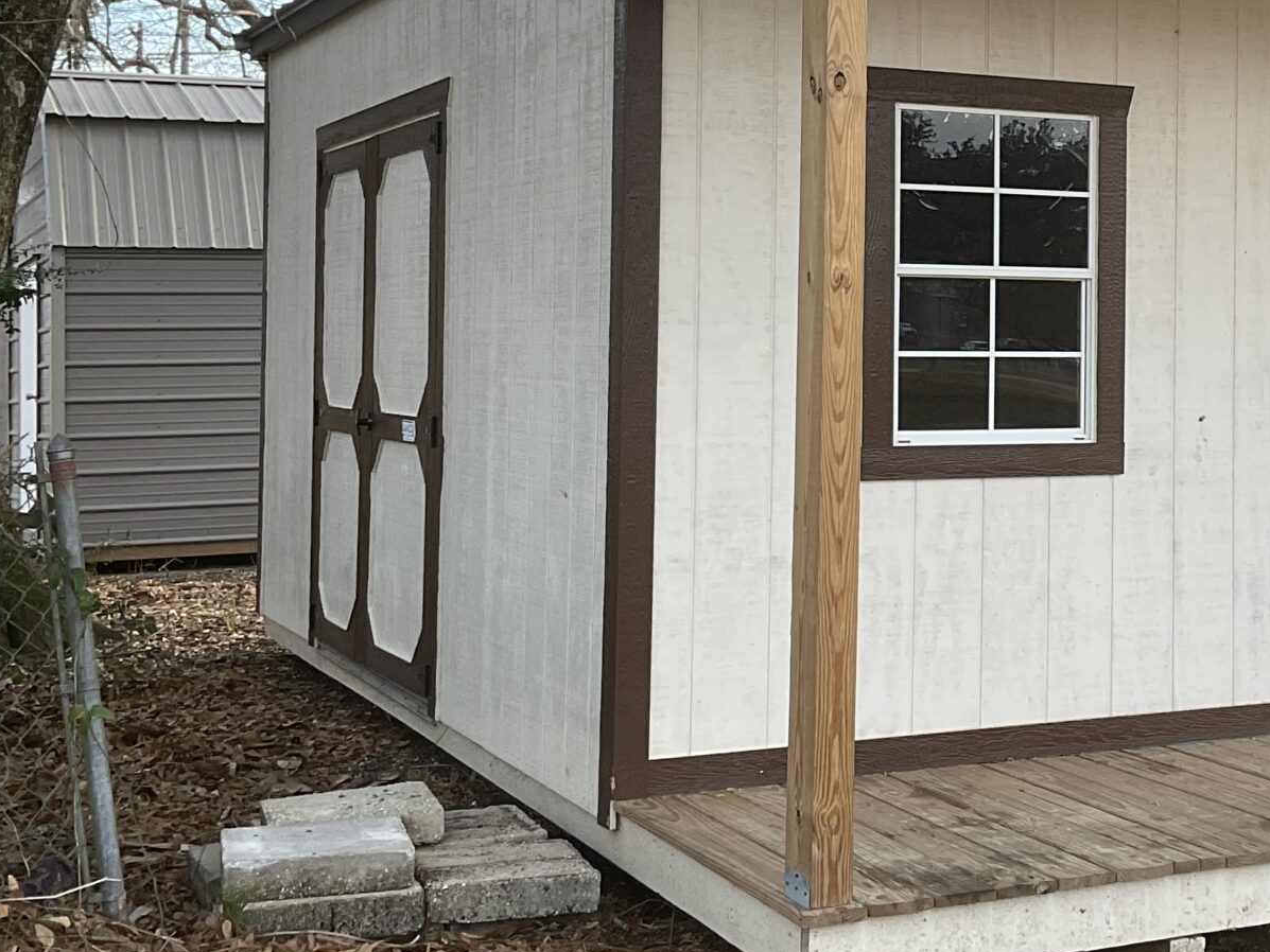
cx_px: 1111
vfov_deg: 23.5
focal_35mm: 62
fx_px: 2275
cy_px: 270
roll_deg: +0.1
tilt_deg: +1.8
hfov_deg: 30.0
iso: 16
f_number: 1.8
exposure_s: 1/184
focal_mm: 3
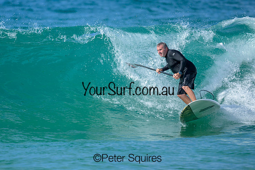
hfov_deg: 2.1
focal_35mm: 965
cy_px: 75
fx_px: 6836
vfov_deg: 1.4
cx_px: 103
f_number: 6.3
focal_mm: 800
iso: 400
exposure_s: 1/2000
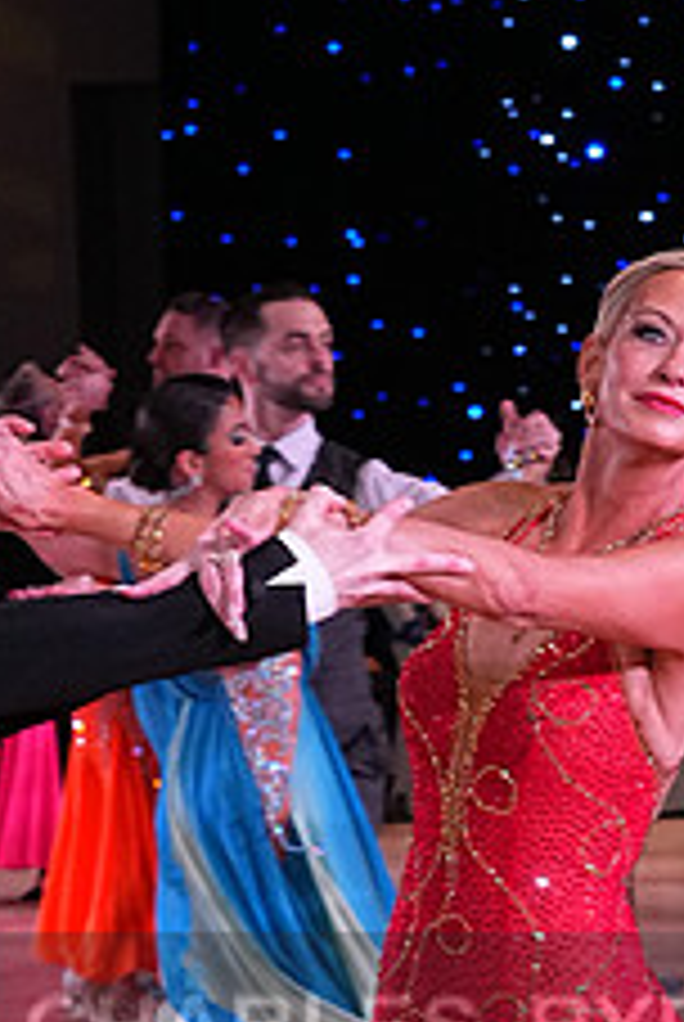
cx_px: 304
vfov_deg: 8.5
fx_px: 6819
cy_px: 1085
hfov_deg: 5.7
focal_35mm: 240
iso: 2500
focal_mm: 63
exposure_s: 1/250
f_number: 7.1
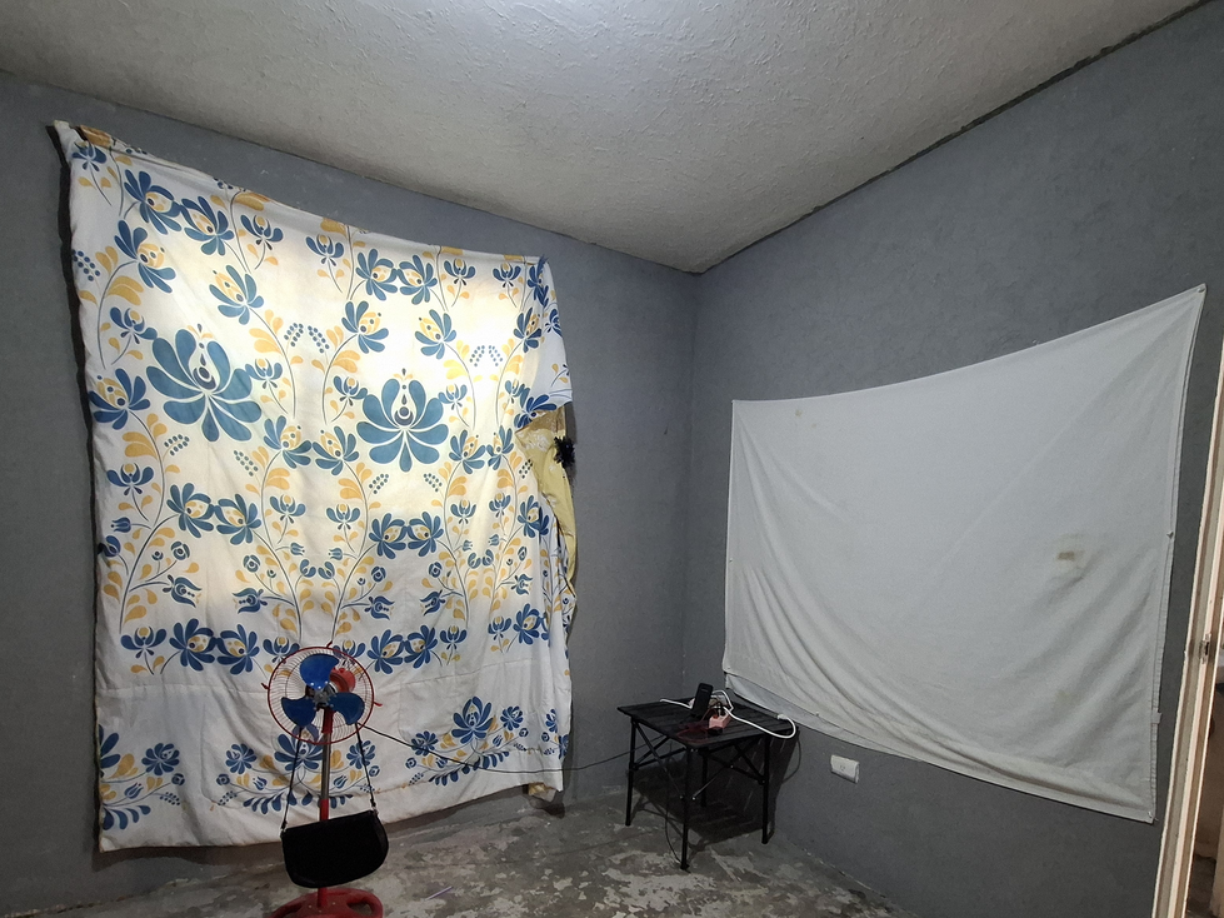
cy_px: 599
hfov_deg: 90.9
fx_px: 601
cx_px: 650
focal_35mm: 17
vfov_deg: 72.8
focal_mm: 1.74
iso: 400
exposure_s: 1/24
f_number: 2.2
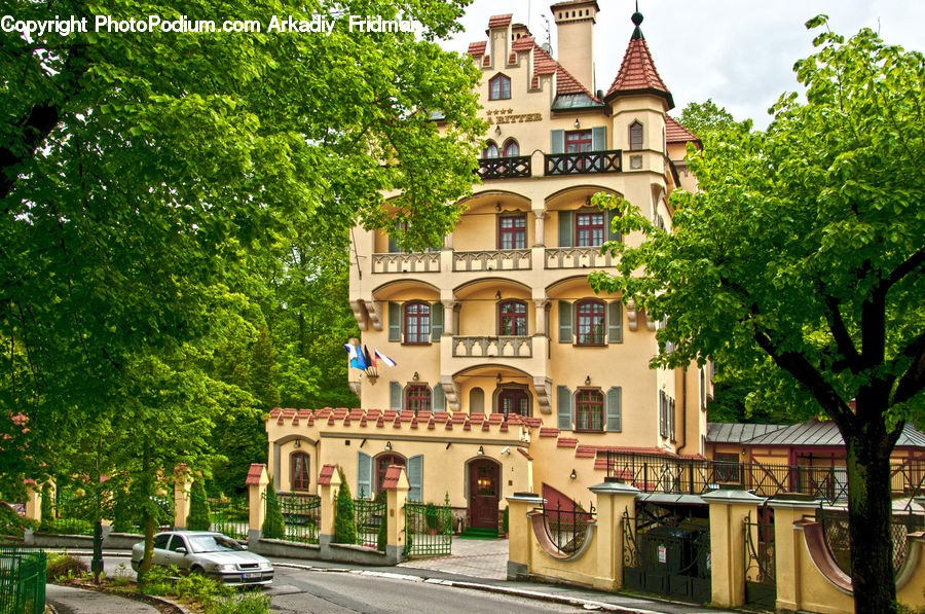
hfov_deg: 57.3
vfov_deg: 39.8
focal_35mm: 33
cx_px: 462
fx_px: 847
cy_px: 307
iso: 200
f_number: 8
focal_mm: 22
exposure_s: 1/125
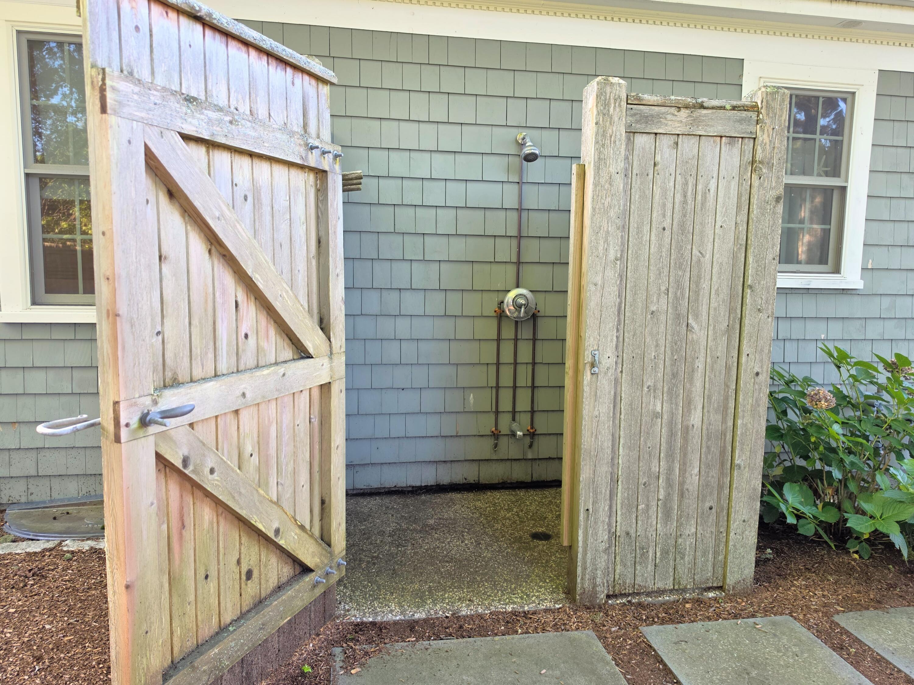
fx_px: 607
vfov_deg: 58.9
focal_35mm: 23
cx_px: 457
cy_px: 342
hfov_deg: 73.9
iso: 100
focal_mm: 6.5
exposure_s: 1/120
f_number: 1.4
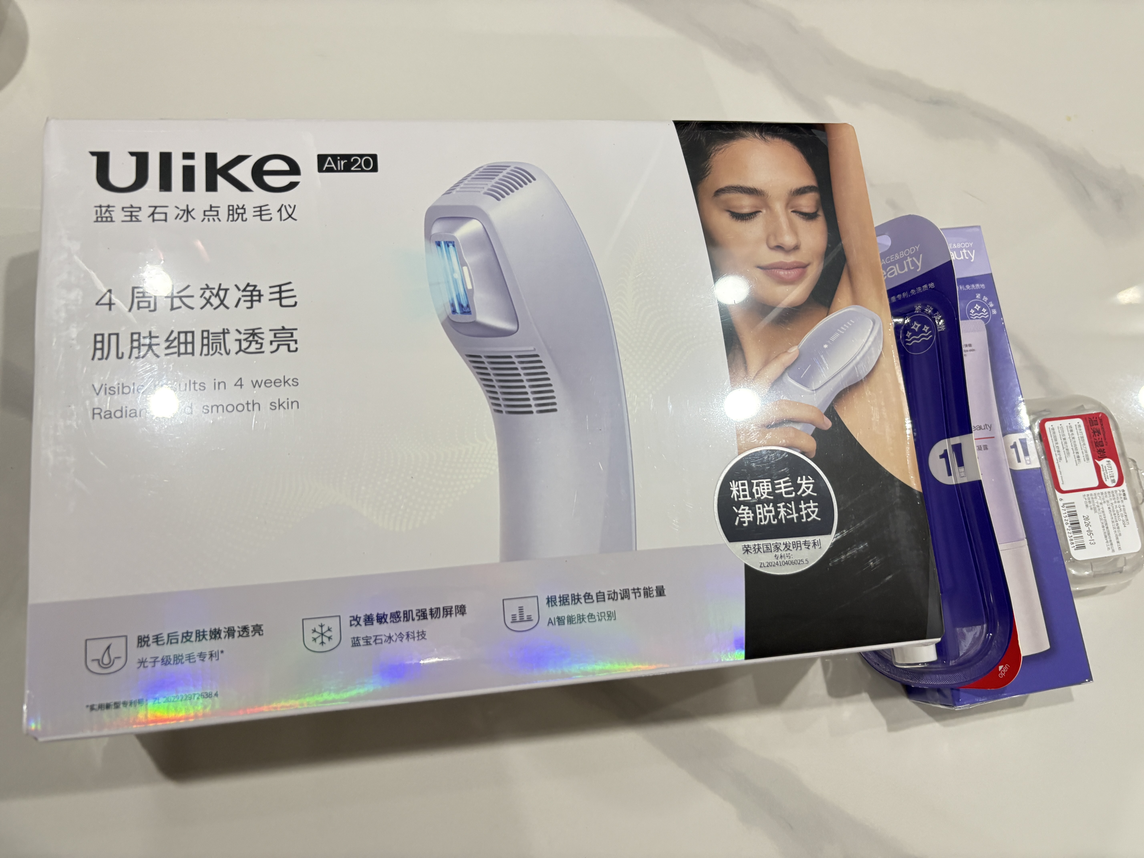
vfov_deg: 53.1
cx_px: 572
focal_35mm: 26
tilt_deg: -76.2
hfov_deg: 67.3
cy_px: 429
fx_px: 859
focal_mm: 5.96
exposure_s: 1/50
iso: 200
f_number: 1.6
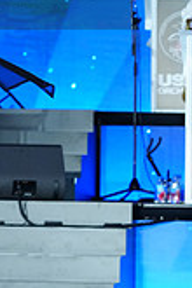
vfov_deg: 5.3
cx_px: -109
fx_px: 3096
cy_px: -28
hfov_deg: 3.5
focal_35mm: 387
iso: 800
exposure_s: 1/250
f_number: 4
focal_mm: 110
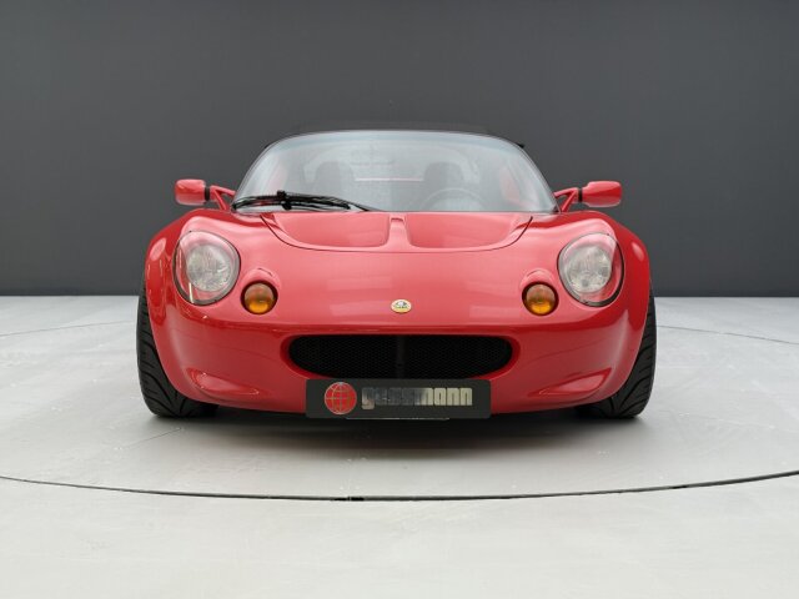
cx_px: 400
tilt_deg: -5.1
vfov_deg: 30.3
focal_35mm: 48
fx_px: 1108
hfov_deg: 39.7
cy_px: 300
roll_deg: -2.0
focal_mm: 6.76
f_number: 1.78
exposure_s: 1/100
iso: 100
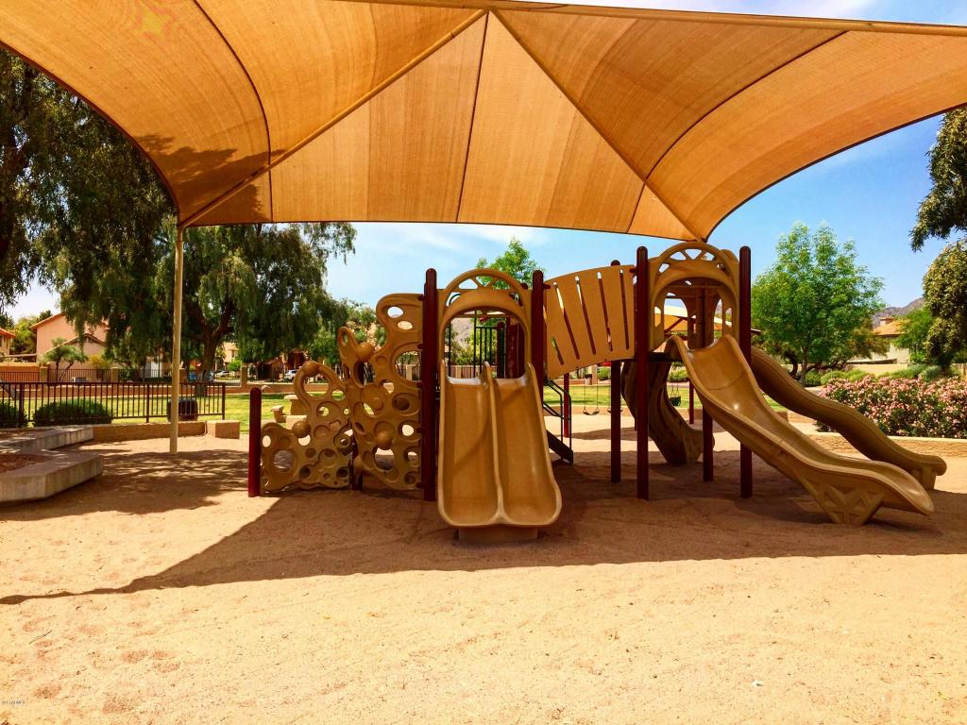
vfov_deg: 48.2
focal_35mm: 29
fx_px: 810
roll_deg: -3.1
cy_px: 362
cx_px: 484
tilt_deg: +2.3
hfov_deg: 61.7
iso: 32
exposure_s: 1/1980
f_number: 2.2
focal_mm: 4.15
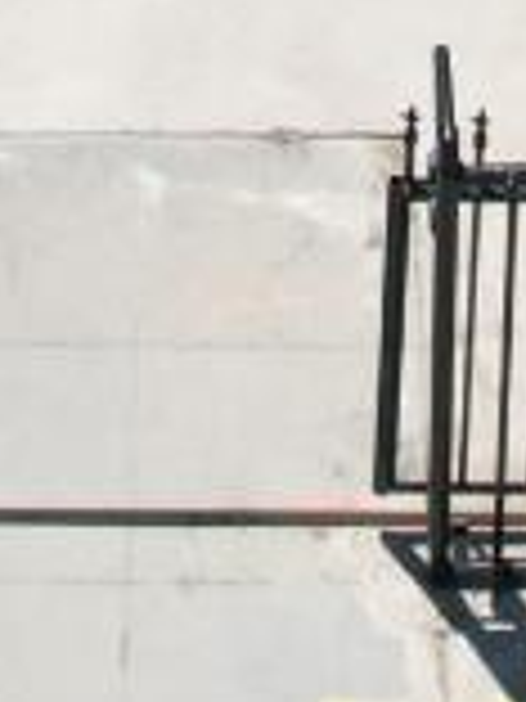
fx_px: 4113
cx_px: -13
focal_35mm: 203
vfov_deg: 8.3
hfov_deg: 7.3
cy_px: -1377
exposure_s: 1/2000
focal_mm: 8.38
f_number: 2.8
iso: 100
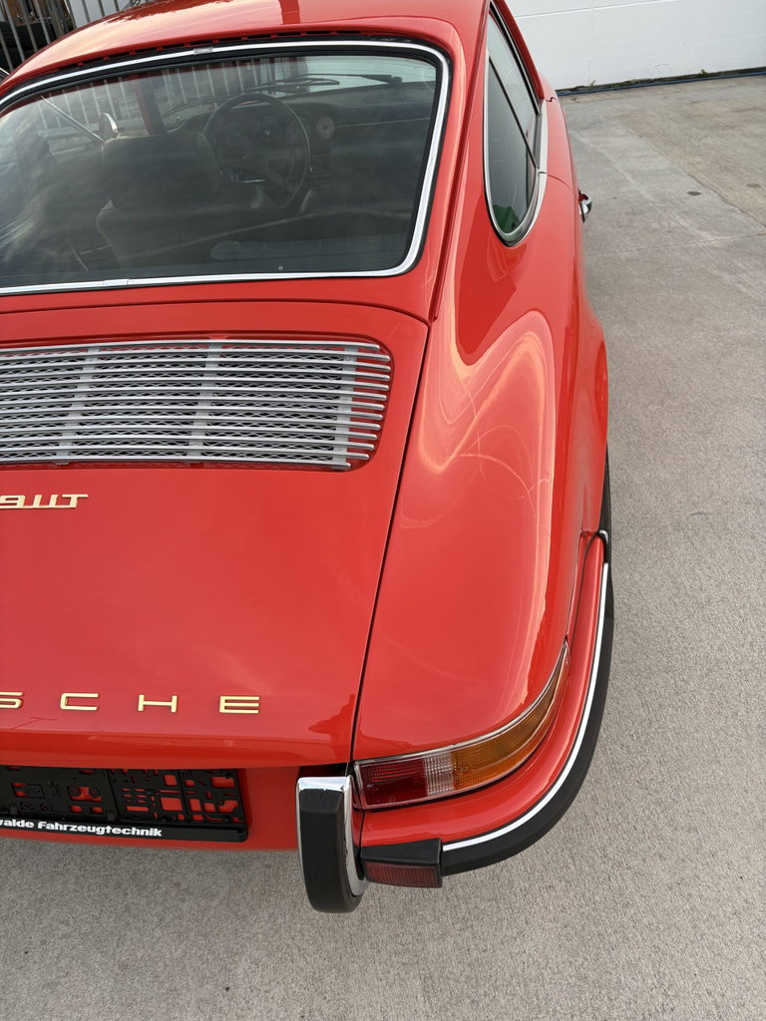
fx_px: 767
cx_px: 383
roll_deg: +5.8
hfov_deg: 53.1
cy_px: 510
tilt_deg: -34.7
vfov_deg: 67.3
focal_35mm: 26
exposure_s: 1/122
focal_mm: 5.96
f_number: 1.6
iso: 50
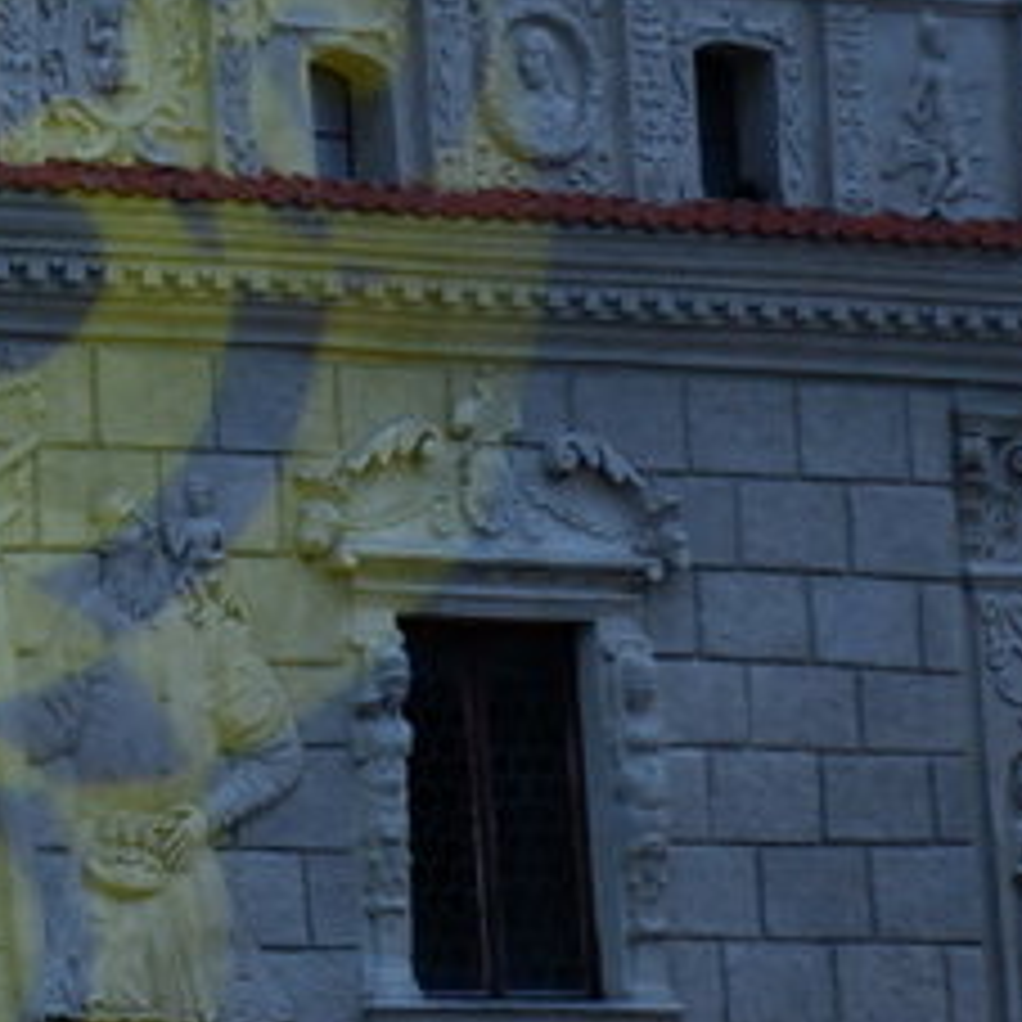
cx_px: -1468
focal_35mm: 337
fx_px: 11257
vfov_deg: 5.2
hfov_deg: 5.0
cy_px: -198
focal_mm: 50
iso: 800
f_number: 4.5
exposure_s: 1/25
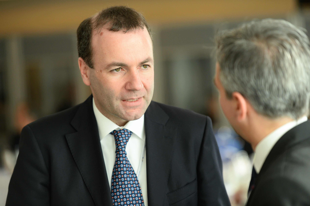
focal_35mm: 150
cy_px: 103
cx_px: 155
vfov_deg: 9.1
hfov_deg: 13.7
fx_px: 1290
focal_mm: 150
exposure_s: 1/1000
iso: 1600
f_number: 2.8
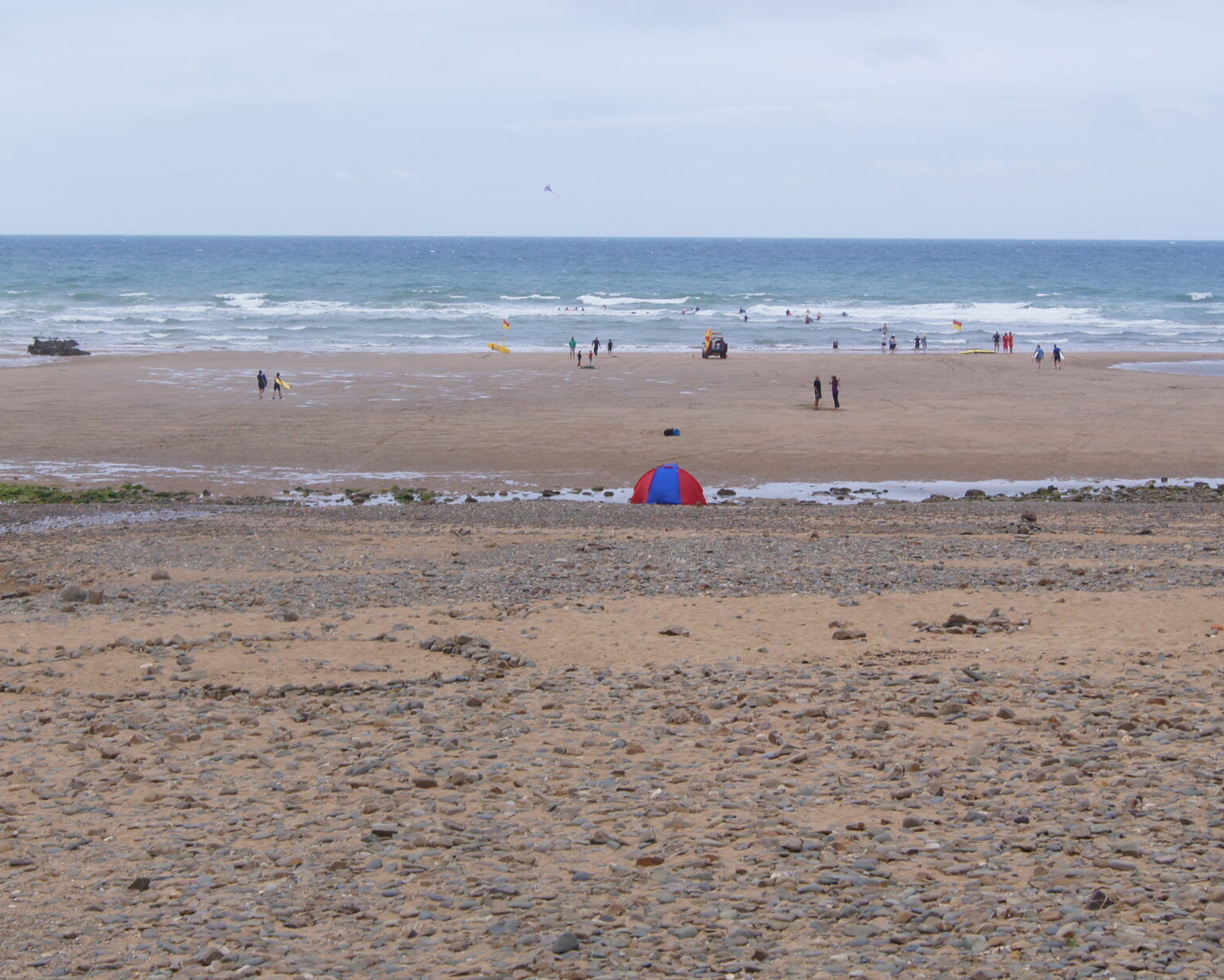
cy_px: 431
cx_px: 693
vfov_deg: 18.8
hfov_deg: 23.3
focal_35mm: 82
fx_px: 2963
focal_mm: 35
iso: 100
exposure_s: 1/160
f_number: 13
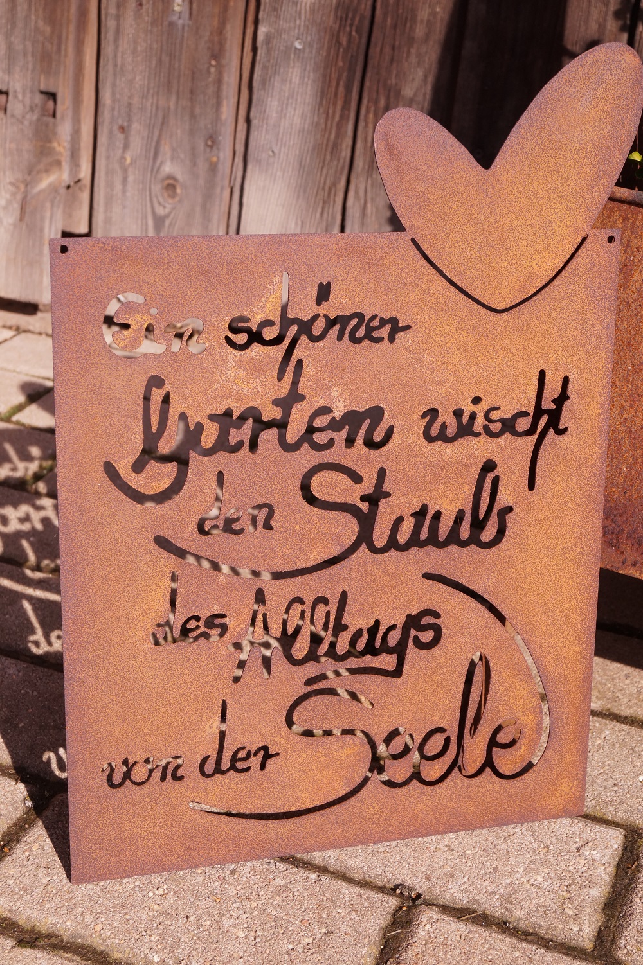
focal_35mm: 52
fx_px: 1408
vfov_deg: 37.9
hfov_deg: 25.7
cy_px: 482
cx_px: 322
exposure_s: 1/500
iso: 400
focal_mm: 35
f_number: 9
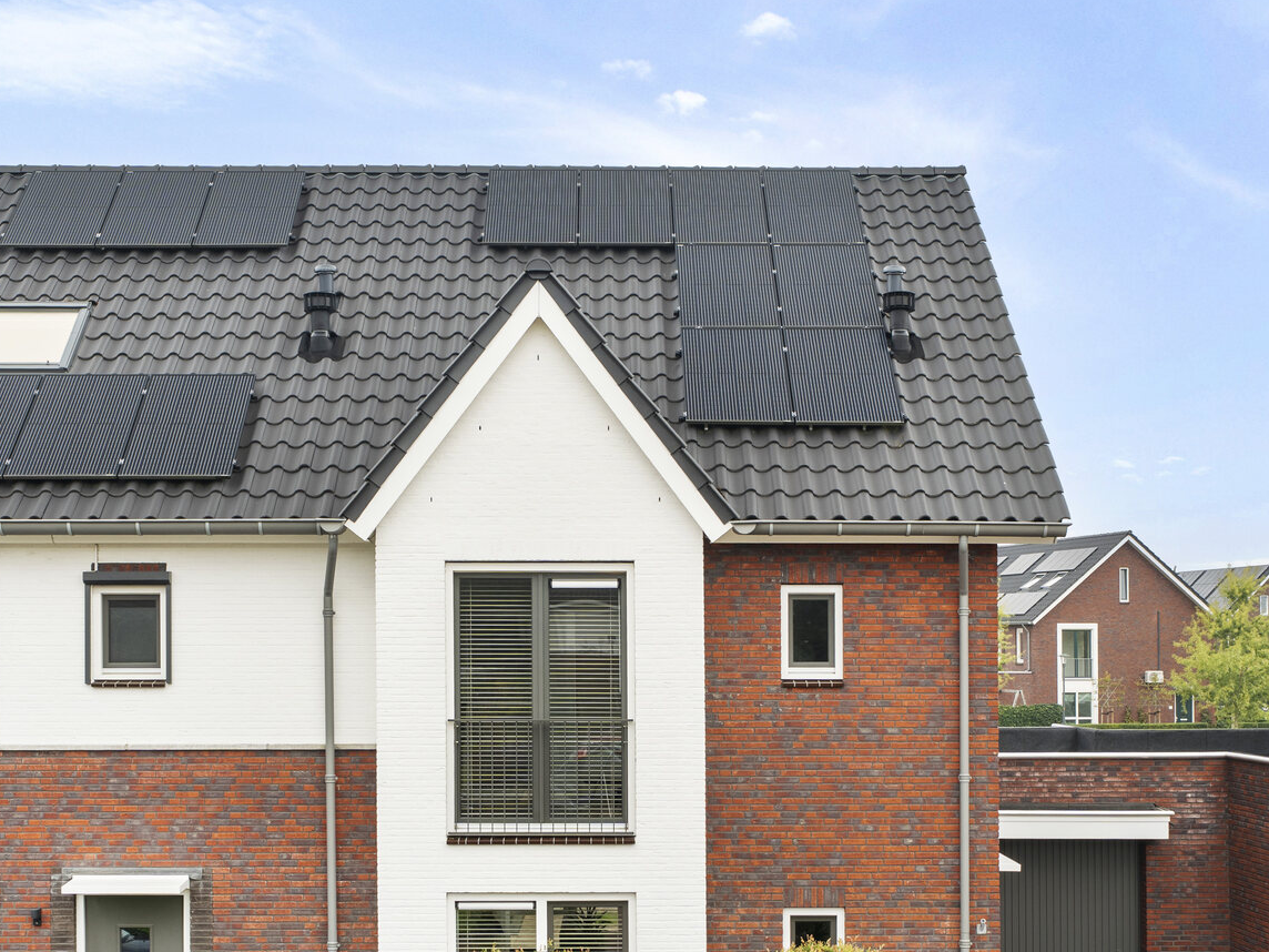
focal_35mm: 49
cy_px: 774
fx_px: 1803
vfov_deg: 28.9
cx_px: 658
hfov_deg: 38.8
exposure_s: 1/160
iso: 800
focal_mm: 27.1
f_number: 8
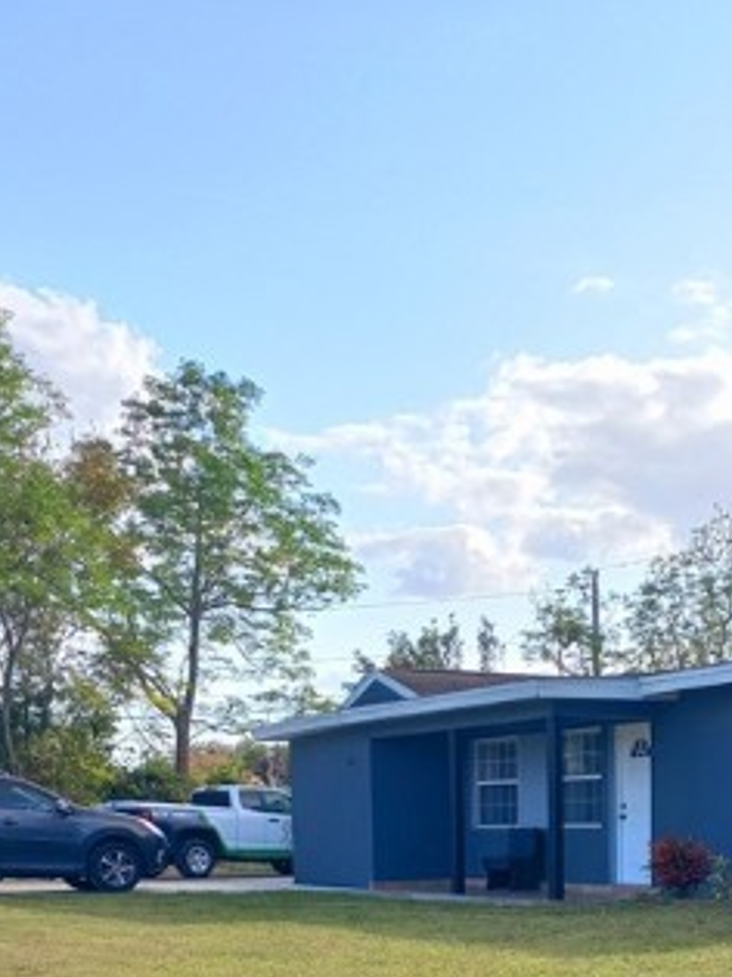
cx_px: 614
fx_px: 1721
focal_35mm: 61
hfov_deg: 23.6
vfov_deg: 28.8
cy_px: 1064
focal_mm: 4.6
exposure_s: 1/227
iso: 25
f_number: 1.8
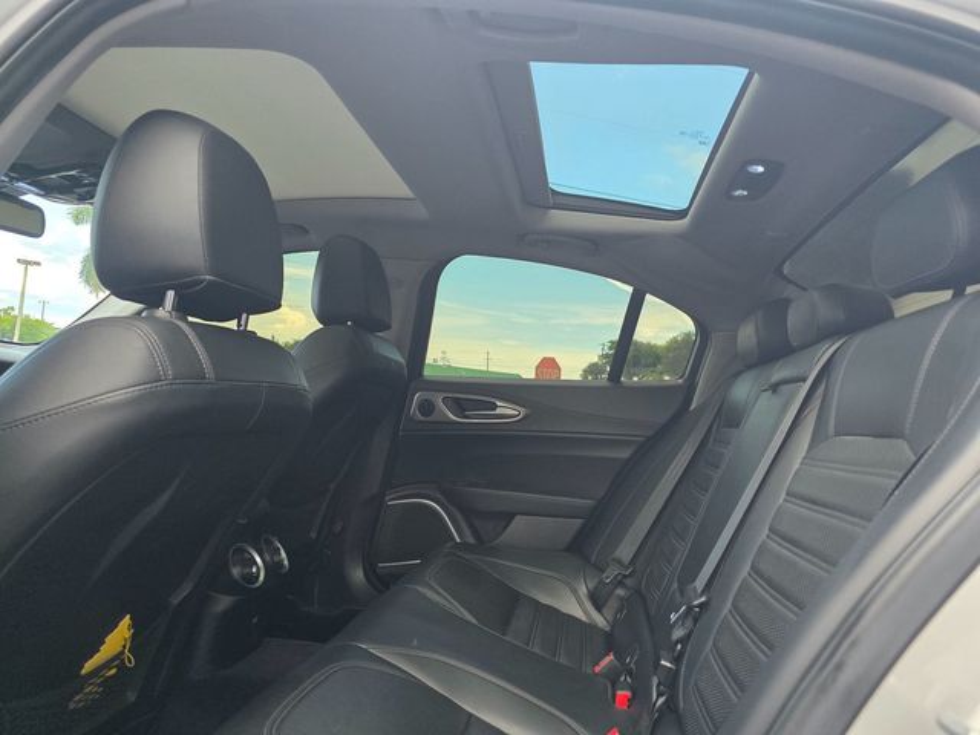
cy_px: 368
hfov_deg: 73.9
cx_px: 490
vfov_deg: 58.9
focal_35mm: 23
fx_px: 651
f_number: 1.7
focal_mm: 6.3
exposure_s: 1/180
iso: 200
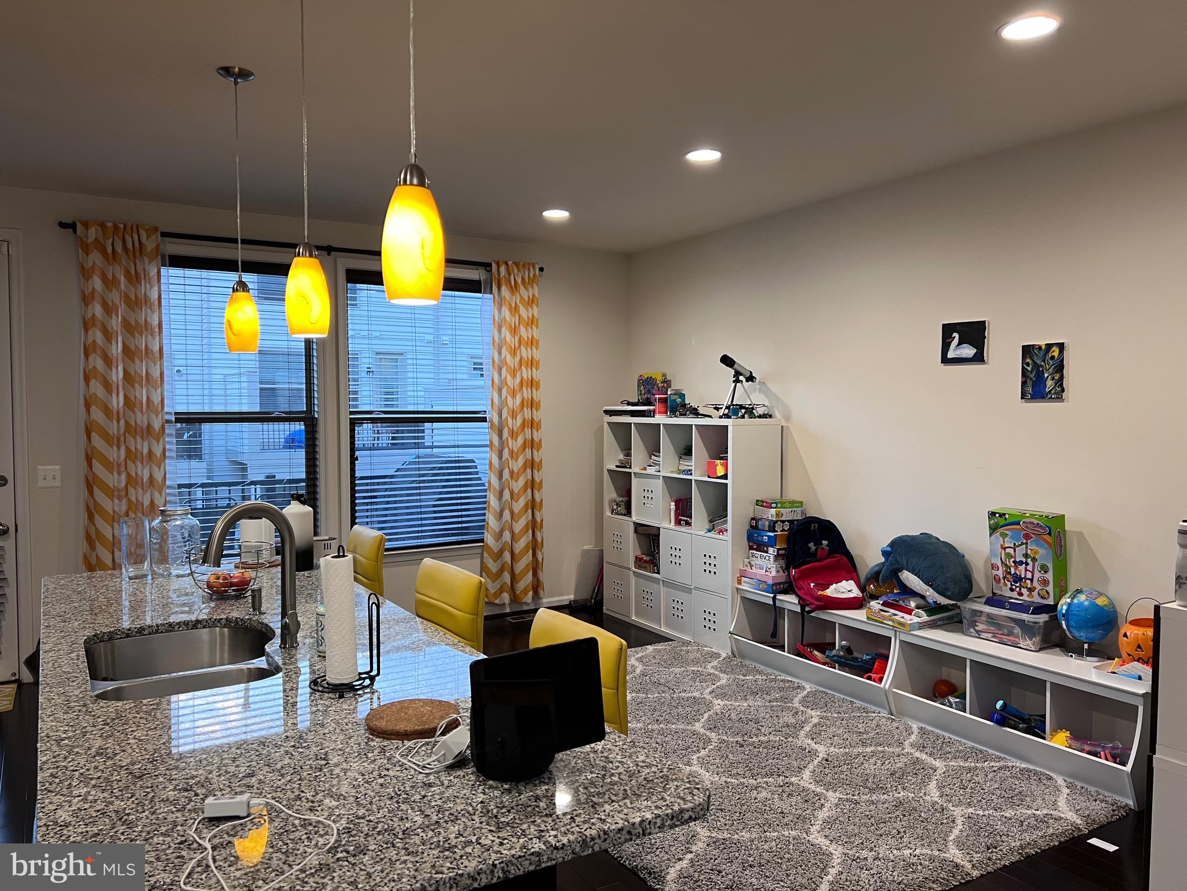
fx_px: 892
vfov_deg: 53.1
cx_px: 594
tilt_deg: -3.3
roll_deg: +0.4
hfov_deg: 67.3
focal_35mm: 26
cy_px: 446
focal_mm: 5.7
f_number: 1.5
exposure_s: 1/60
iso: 100
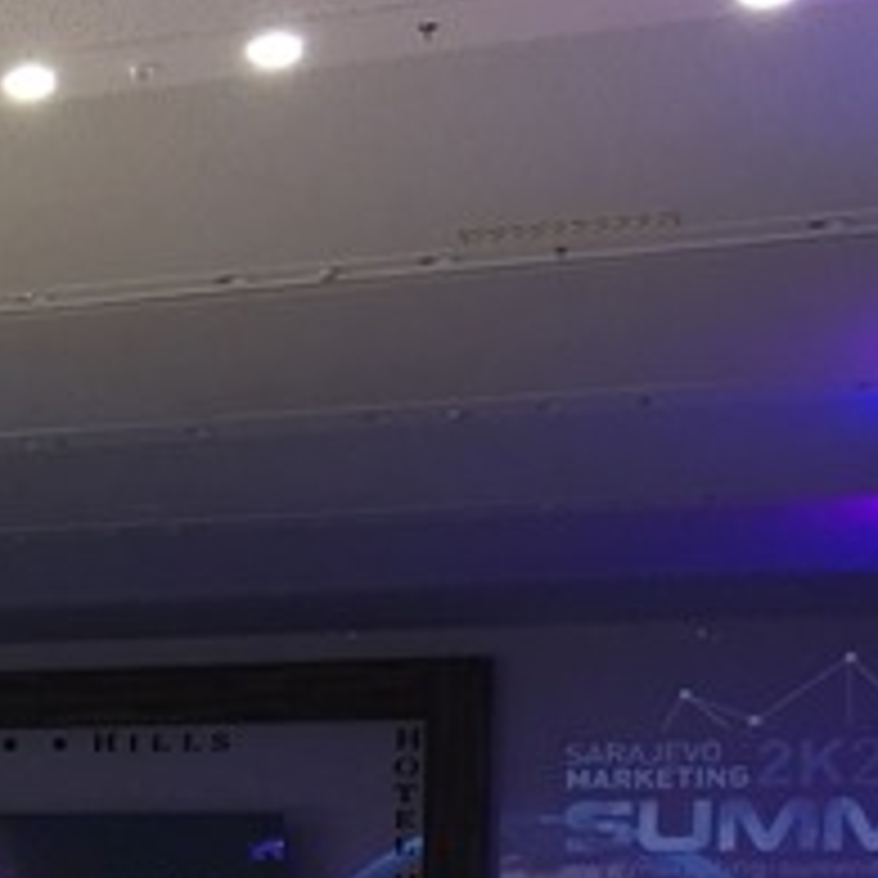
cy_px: 950
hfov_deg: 15.0
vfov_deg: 16.1
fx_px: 3013
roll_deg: -1.7
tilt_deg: +1.6
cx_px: -545
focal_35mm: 105
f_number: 2.2
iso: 80
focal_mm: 4.15
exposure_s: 1/17
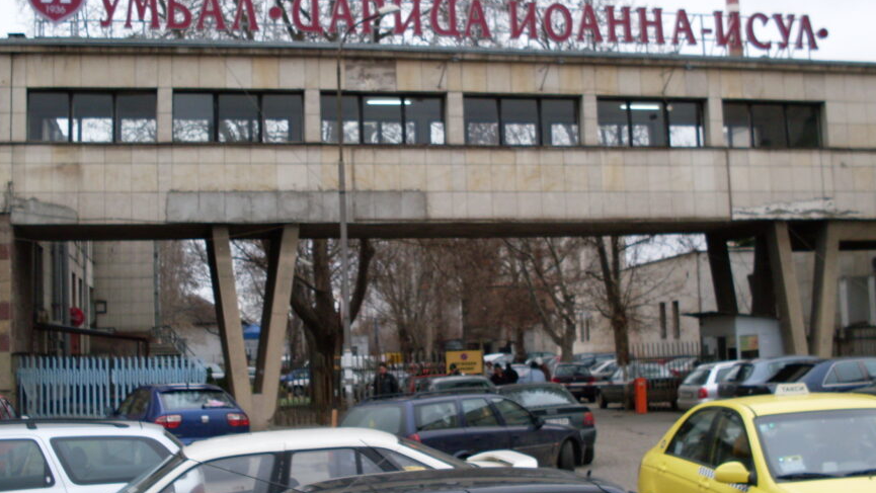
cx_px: 382
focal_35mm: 49
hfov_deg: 42.0
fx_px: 1138
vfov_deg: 24.4
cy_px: 238
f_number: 2.8
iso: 100
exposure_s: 1/90
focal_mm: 6.3
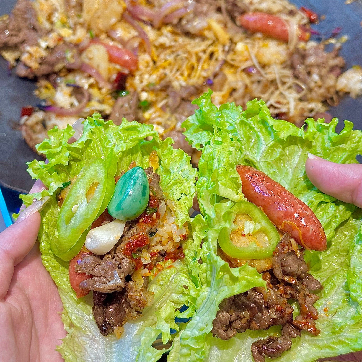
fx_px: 674
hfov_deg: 30.0
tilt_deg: -58.1
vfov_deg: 30.0
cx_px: 180
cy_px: 162
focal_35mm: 57
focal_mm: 6.76
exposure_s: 1/50
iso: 50
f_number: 1.78
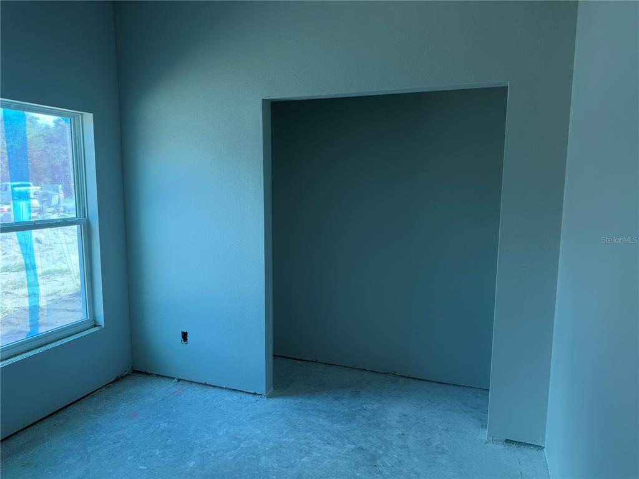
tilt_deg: -7.6
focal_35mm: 24
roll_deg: +0.1
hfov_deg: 71.6
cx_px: 320
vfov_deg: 56.8
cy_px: 240
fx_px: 443
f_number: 1.78
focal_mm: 6.76
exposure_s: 1/121
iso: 100
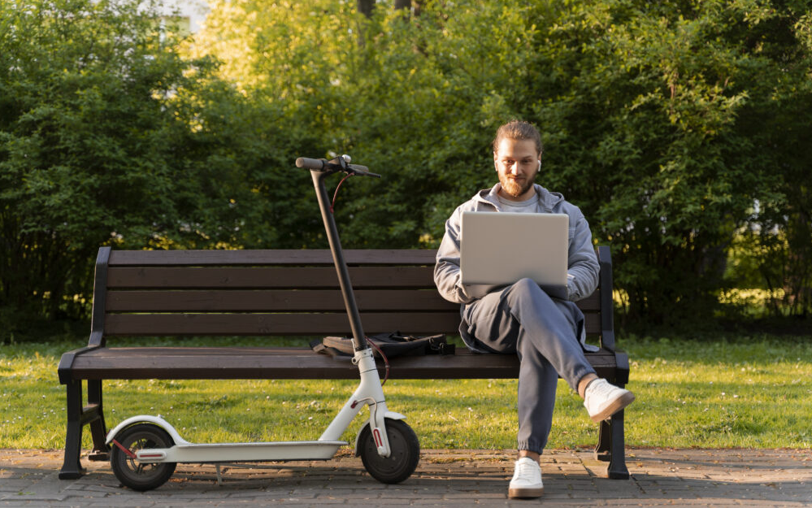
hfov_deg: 32.5
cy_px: 265
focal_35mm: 63
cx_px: 410
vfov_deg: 20.6
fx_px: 1395
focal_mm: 61
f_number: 2.8
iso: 200
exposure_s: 1/200
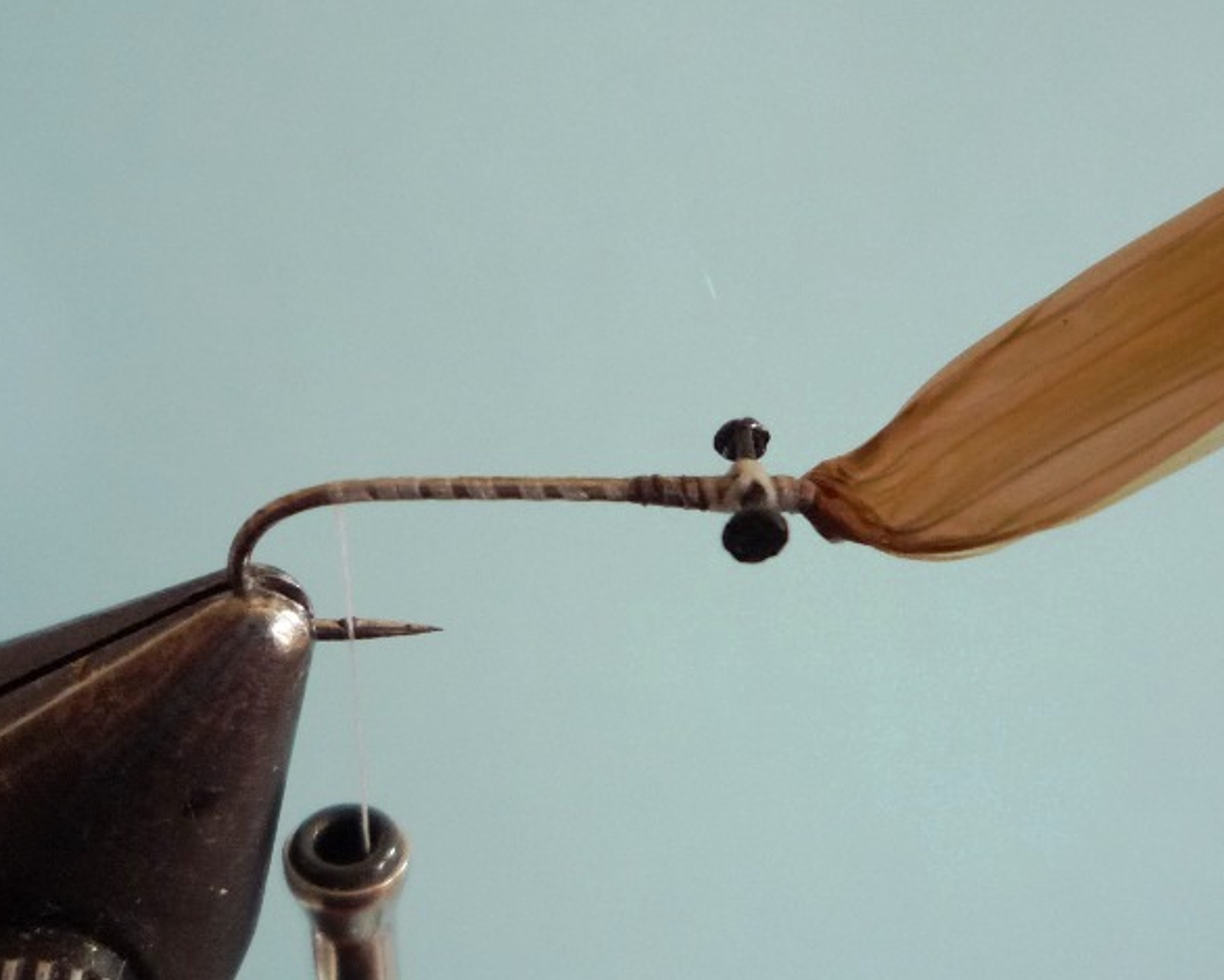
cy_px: 483
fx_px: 1159
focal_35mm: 32
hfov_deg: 55.6
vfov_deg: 45.8
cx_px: 627
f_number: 3.3
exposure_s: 1/30
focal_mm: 5.2
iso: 200
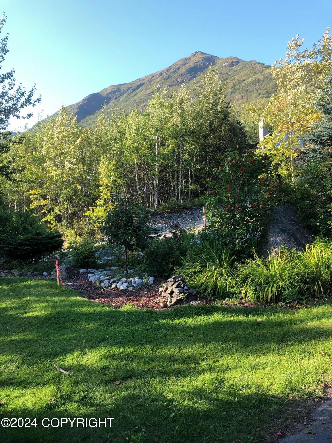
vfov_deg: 63.4
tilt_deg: +2.7
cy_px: 222
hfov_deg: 49.7
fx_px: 358
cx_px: 166
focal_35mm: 28
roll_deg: +0.7
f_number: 1.8
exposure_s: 1/276
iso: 20
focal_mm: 3.99
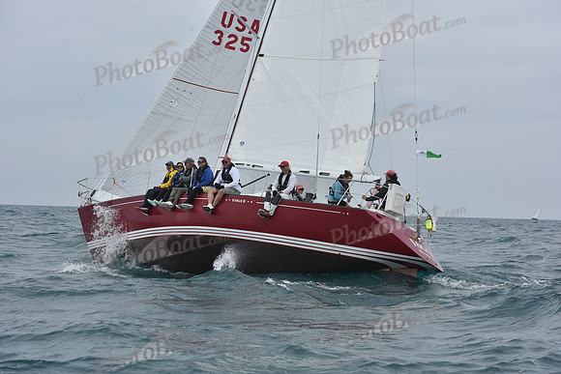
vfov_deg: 19.5
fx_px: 1091
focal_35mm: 70
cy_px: 187
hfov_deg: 28.8
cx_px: 280
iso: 250
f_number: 9
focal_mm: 70
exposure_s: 1/800
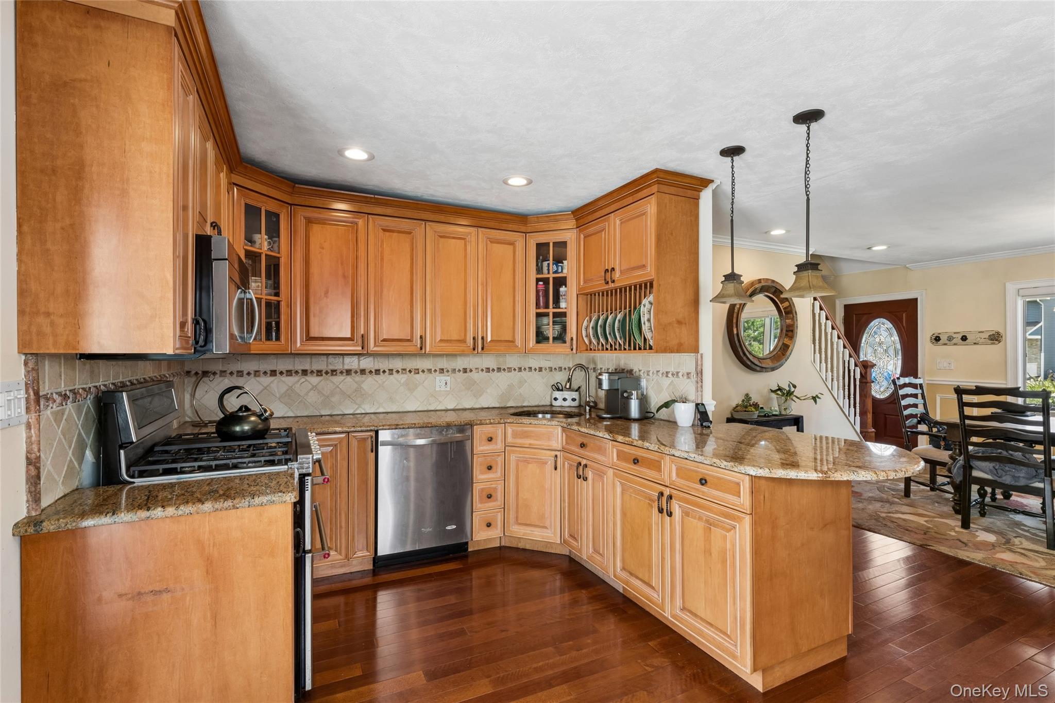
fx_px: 481
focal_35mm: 16
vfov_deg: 72.4
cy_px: 352
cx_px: 528
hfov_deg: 95.3
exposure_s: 1/10
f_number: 13
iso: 400
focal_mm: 16.4
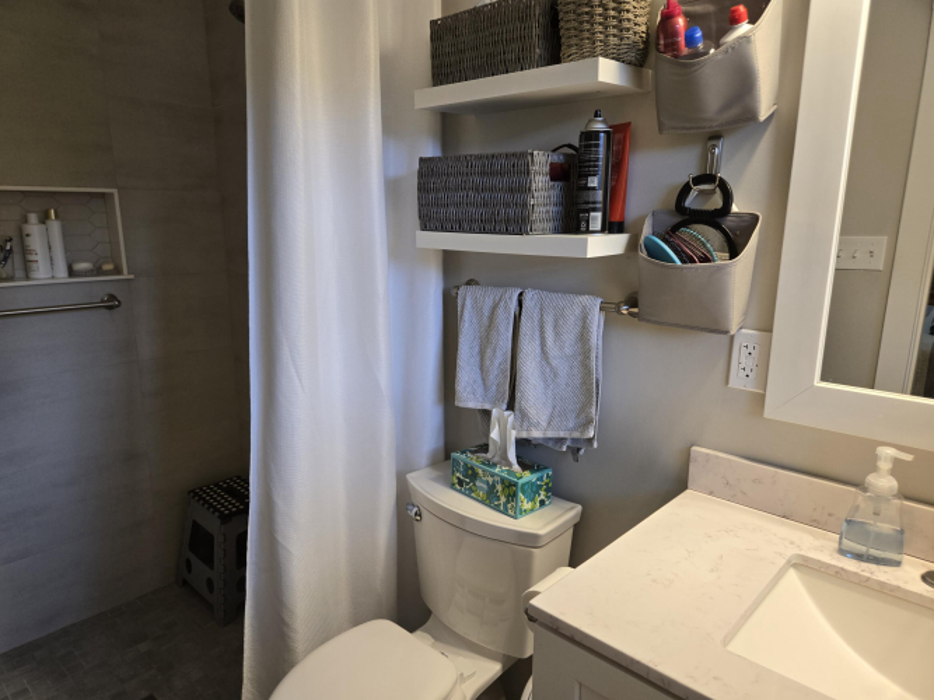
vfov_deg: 58.9
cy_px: 350
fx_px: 620
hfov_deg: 73.9
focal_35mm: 23
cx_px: 467
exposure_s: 1/120
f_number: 1.8
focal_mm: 5.4
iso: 125
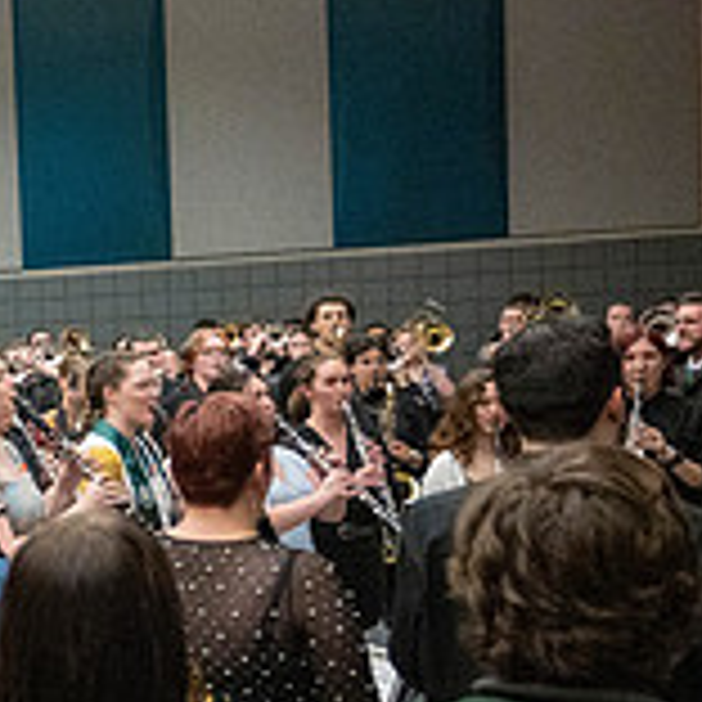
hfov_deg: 18.8
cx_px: -468
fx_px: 1744
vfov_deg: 22.7
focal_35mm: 76
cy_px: 434
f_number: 4
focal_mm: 24
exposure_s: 1/500
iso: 10000
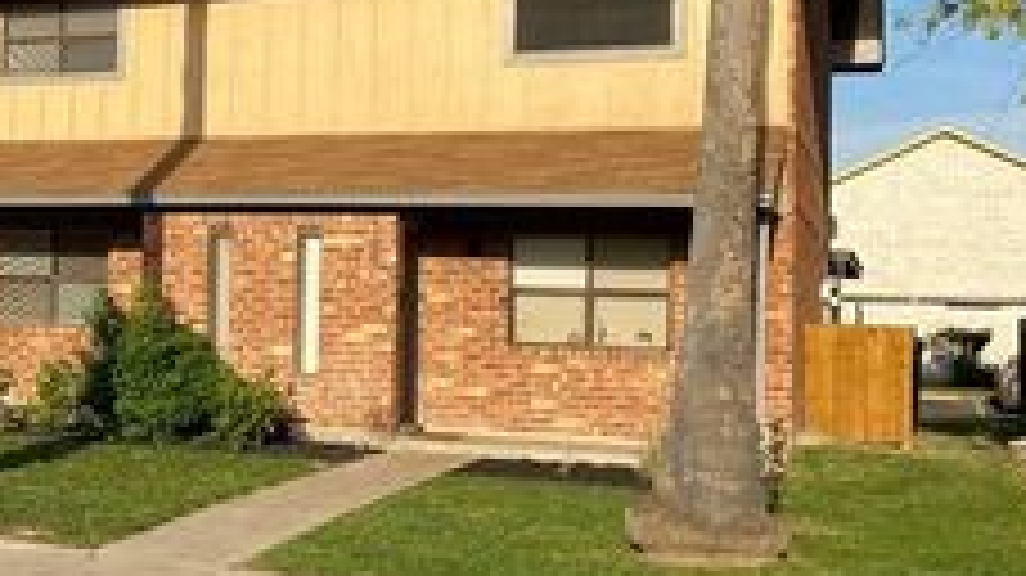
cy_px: 236
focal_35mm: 62
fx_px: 1686
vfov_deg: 19.4
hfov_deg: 30.7
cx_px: -63
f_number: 1.8
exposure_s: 1/2358
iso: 32
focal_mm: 4.25
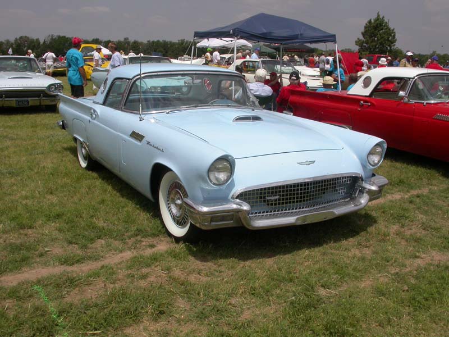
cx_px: 224
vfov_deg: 37.7
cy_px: 168
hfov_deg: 49.0
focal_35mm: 38
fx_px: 493
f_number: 7.5
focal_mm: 7.85
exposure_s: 1/842
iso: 100
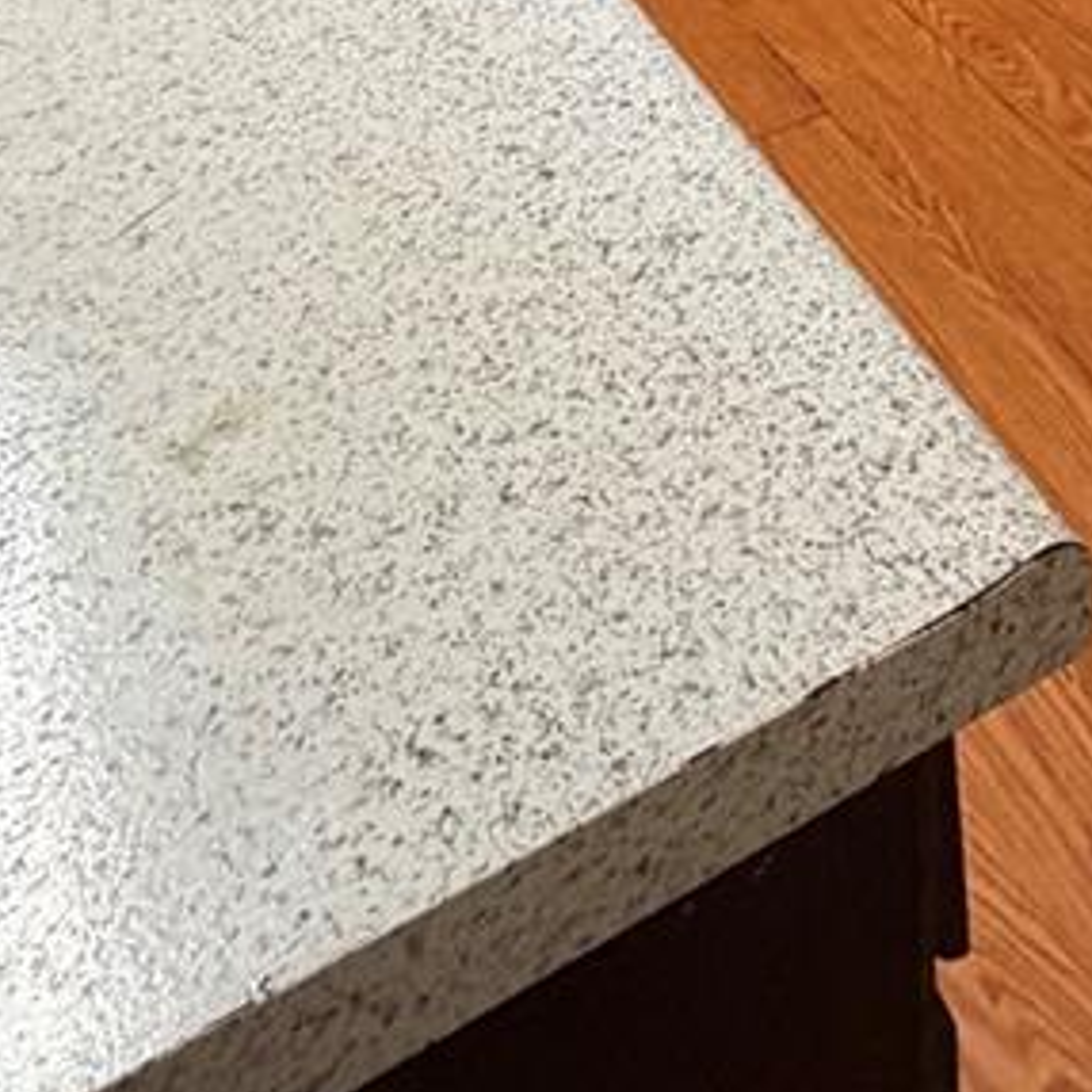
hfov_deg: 31.5
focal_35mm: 52
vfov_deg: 23.6
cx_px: 951
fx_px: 1856
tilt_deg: -9.4
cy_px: -680
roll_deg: +0.7
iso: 400
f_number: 2.2
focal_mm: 2.22
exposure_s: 1/60
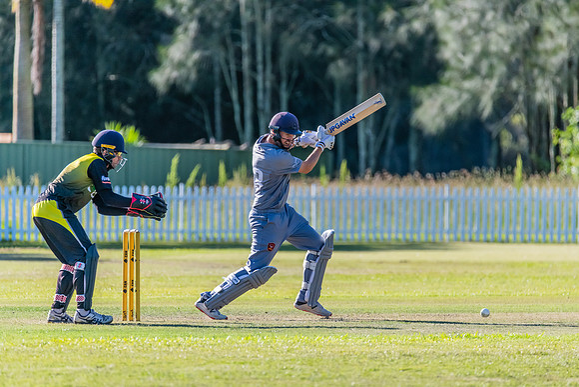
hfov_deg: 4.1
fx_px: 8043
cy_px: 194
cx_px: 290
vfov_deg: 2.8
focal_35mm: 500
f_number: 6.3
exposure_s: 1/4000
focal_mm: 500
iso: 1800
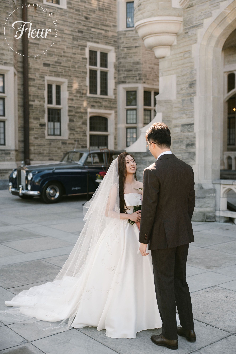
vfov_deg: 45.4
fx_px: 423
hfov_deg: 31.2
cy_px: 177
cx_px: 118
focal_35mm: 43
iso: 400
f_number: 2
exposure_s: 1/2500
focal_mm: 43
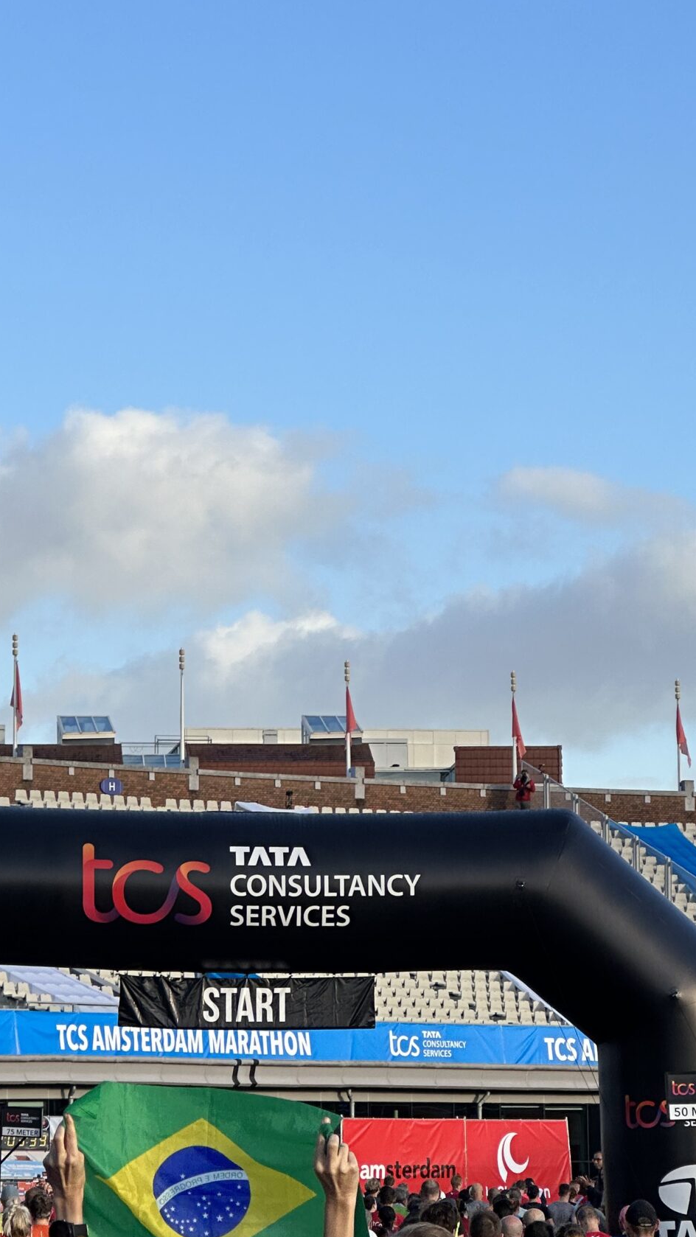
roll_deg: +1.6
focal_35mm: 128
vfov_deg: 16.8
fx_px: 4199
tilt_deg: +4.7
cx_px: 215
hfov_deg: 9.5
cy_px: 670
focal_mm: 9
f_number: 2.8
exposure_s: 1/405
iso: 32
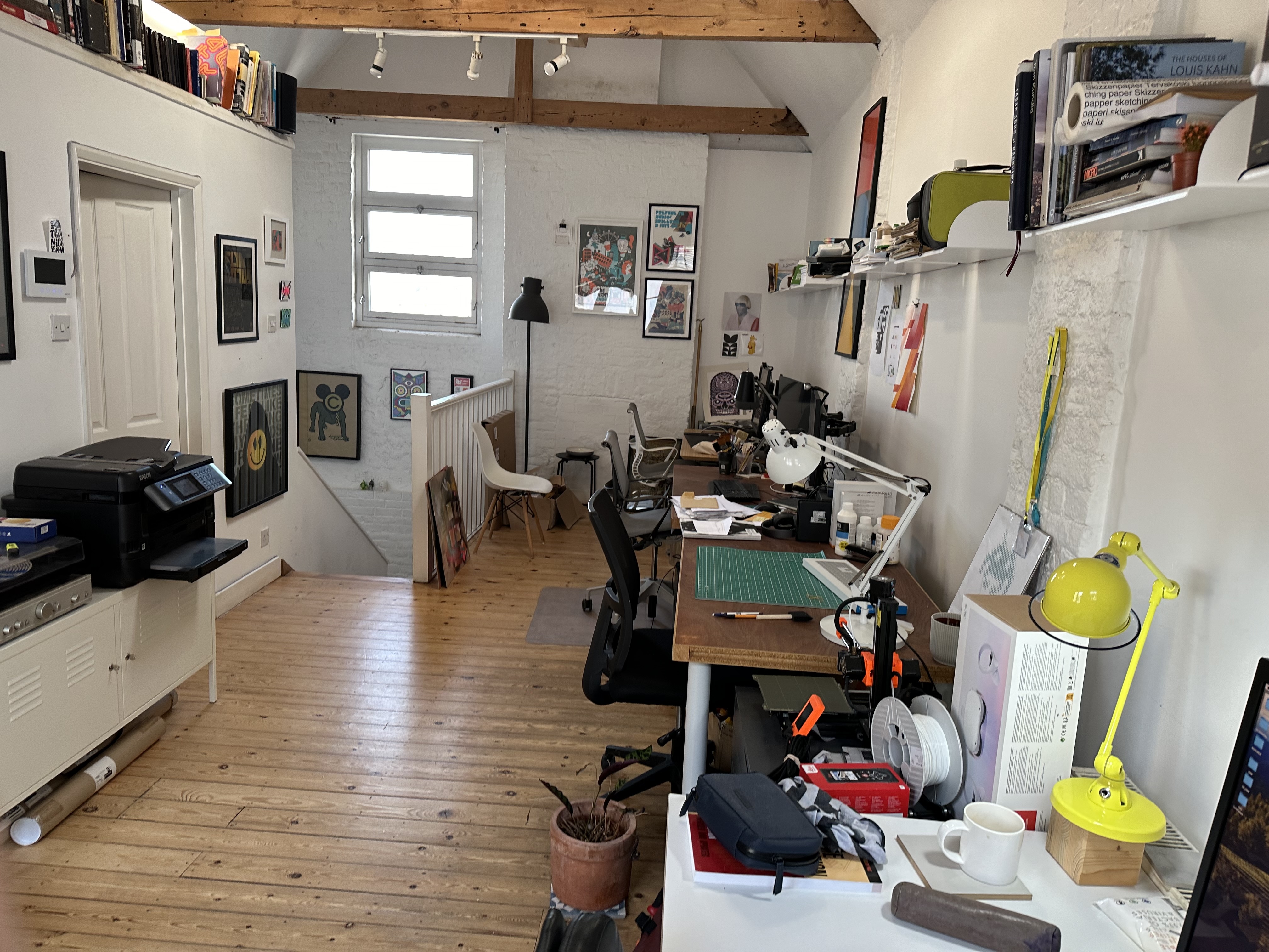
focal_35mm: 24
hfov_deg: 71.6
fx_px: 880
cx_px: 634
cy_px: 476
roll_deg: -2.7
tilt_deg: -9.9
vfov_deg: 56.8
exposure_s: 1/100
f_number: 1.78
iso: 160
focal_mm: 6.86
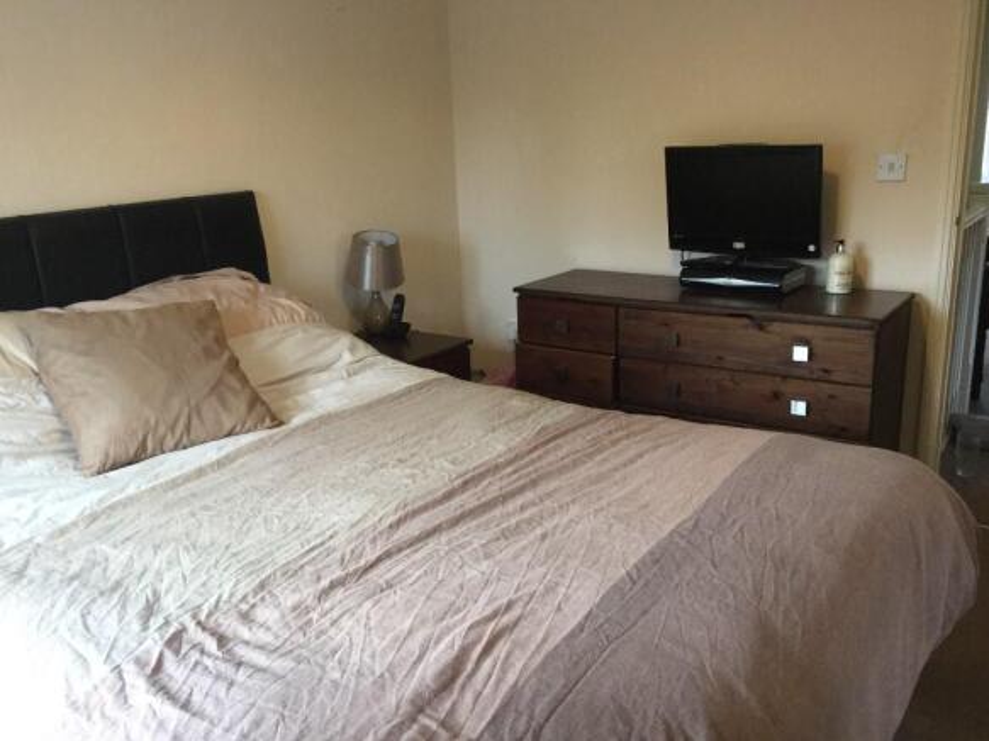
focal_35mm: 31
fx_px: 886
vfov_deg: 45.4
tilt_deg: -15.2
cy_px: 370
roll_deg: +1.2
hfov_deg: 58.4
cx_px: 494
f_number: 2.4
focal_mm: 3.3
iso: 100
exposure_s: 1/30
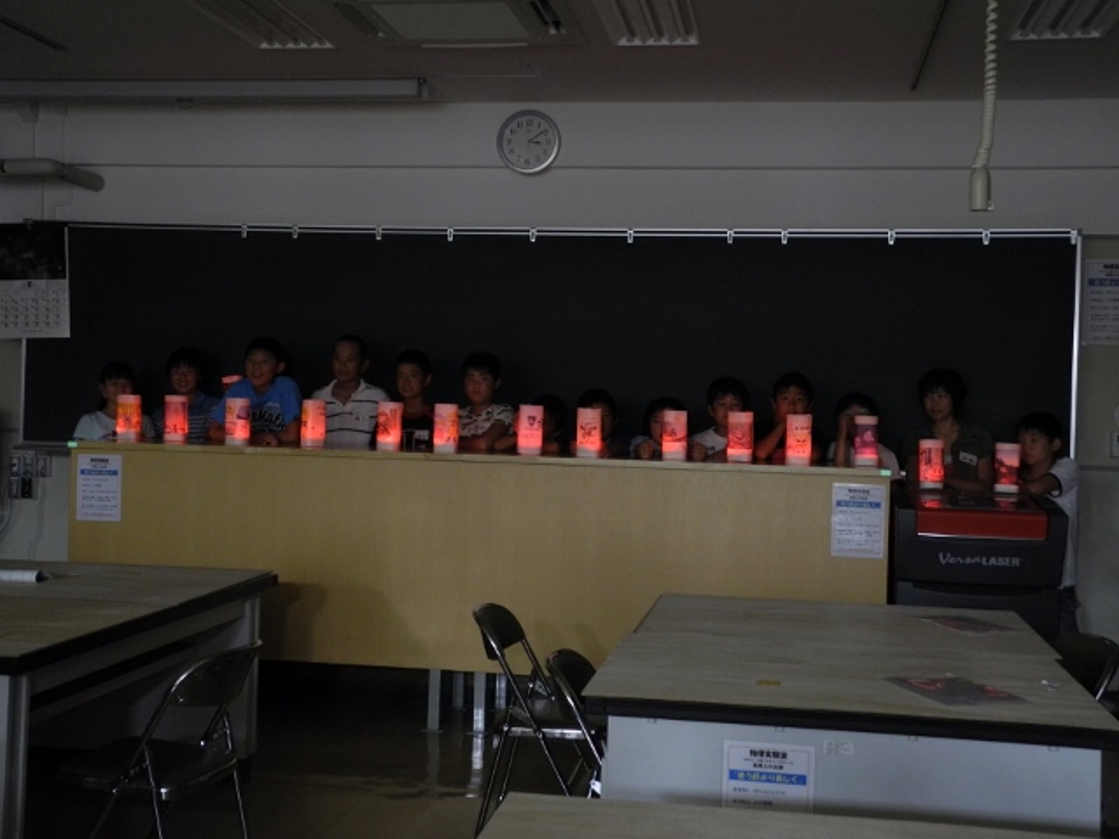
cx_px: 560
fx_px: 1455
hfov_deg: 42.1
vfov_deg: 32.2
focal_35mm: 45
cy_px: 420
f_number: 3.2
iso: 400
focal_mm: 9.7
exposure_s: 1/13
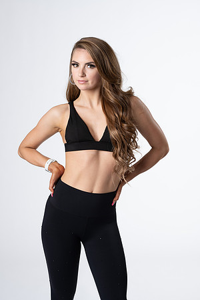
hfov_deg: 16.1
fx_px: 708
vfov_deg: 23.9
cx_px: 100
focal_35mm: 85
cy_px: 150
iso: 200
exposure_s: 1/160
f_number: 4
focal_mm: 85
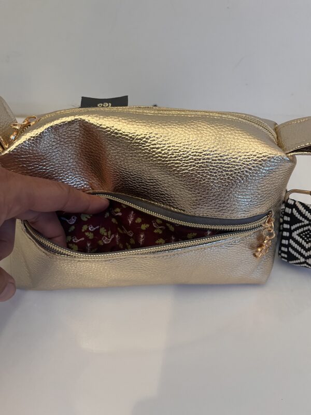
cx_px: 156
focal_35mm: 26
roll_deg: -1.4
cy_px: 208
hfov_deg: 53.1
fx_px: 311
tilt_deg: -41.3
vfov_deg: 67.3
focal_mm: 5.1
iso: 250
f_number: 1.6
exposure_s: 1/50
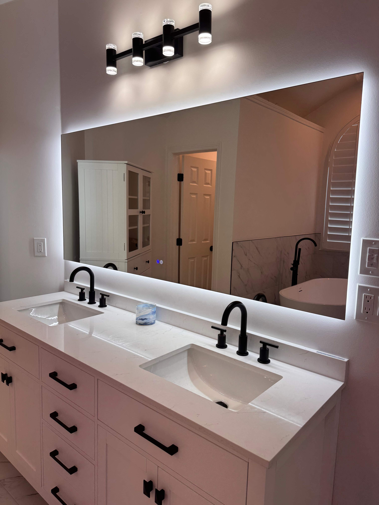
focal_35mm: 24
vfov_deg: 71.6
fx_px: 350
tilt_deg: -7.0
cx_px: 190
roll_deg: -0.2
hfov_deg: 56.8
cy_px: 252
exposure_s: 1/125
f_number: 1.78
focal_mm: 6.76
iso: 50
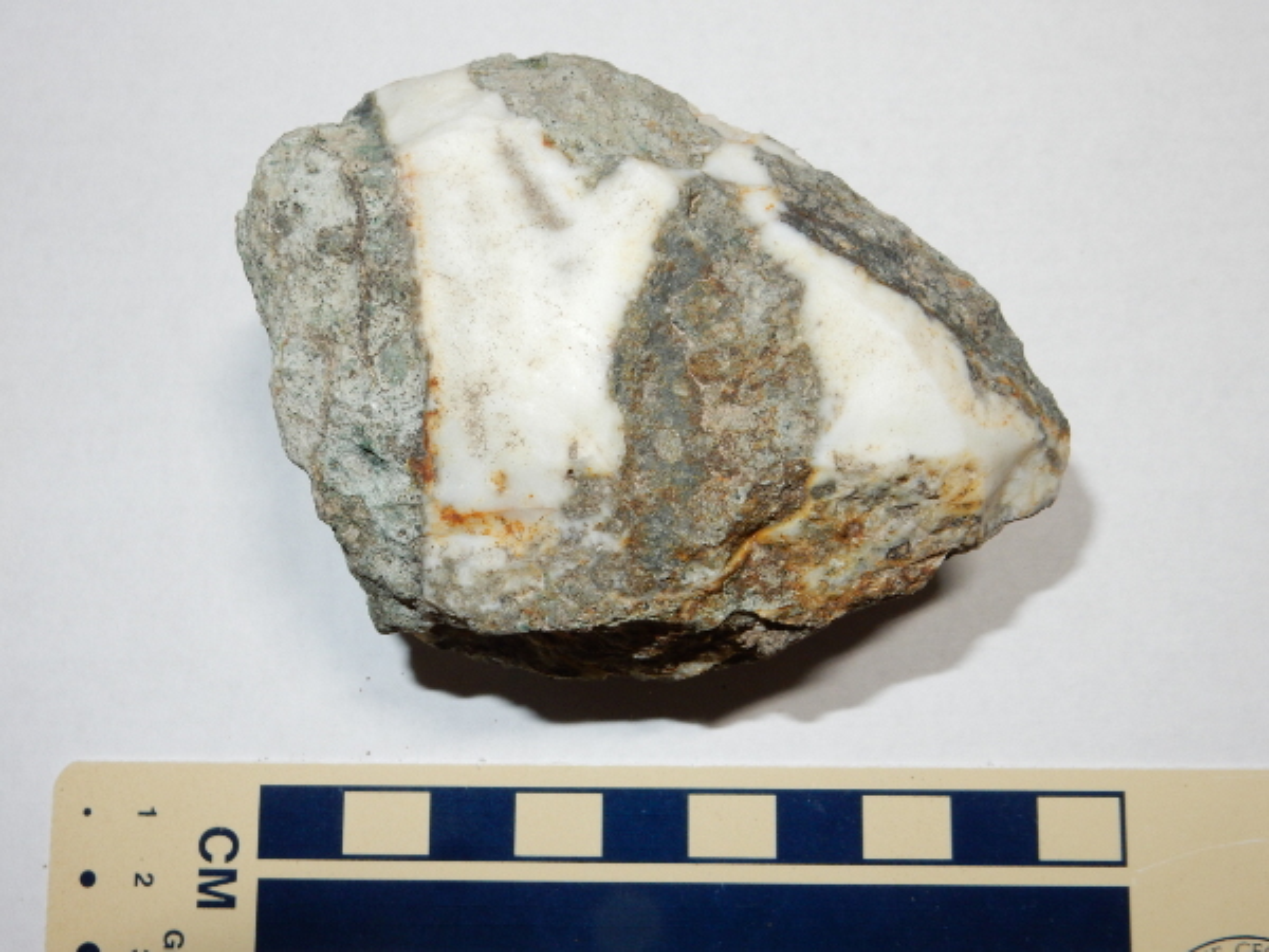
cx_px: 634
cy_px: 476
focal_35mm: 36
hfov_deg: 51.4
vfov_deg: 39.7
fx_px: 1320
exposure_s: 1/30
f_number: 5.6
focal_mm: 6.4
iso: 200
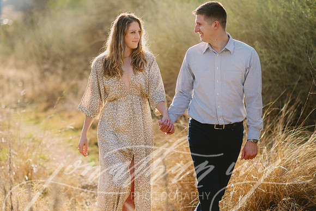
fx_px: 814
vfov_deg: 14.7
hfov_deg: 22.0
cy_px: 115
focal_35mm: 93
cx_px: 143
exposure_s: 1/4000
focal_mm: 85
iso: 100
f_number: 2
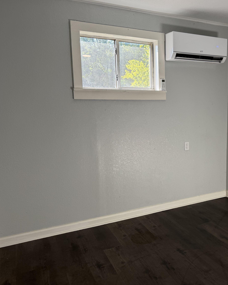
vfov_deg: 55.7
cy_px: 142
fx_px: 270
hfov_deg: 44.3
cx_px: 171
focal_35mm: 32
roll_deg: +0.8
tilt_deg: -7.9
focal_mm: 6.76
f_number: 1.78
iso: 80
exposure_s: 1/177
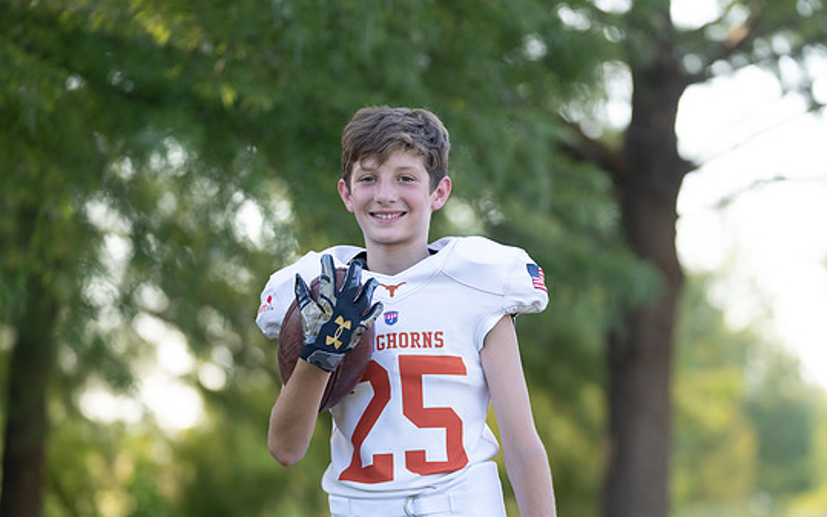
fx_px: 3652
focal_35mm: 162
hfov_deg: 12.9
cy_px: 345
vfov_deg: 8.1
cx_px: 439
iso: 250
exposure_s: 1/400
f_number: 2.8
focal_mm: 116
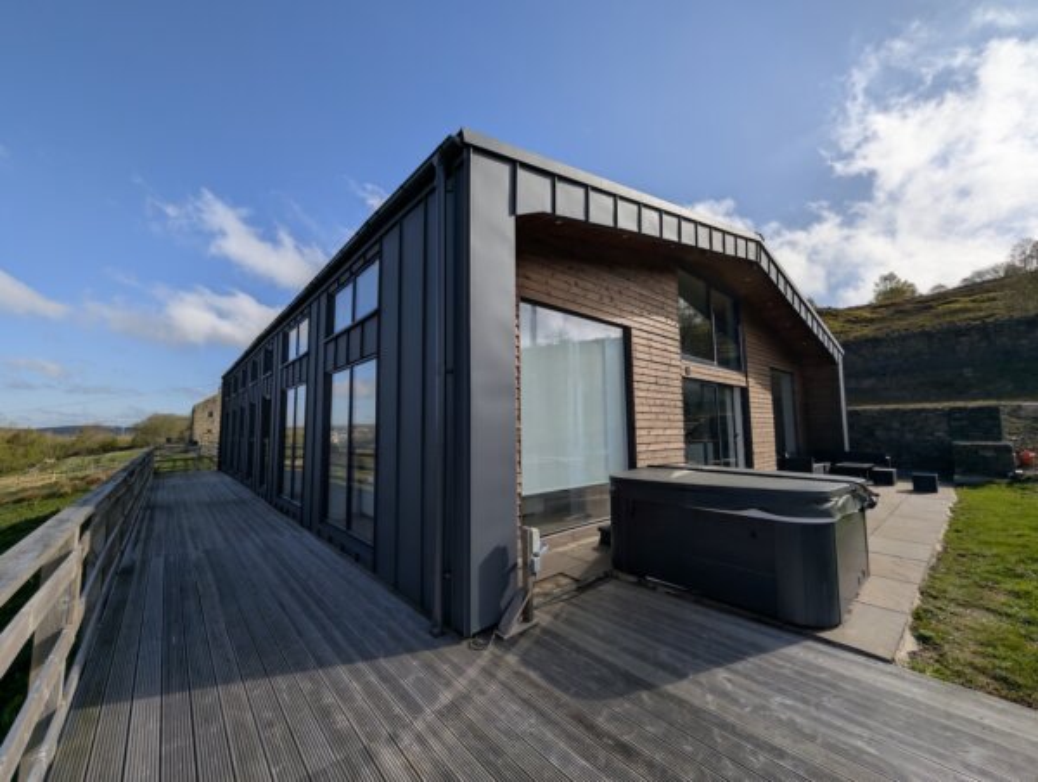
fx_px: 360
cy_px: 391
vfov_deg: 94.7
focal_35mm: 12
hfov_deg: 110.4
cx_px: 519
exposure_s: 1/5747
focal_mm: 2.02
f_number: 1.7
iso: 45
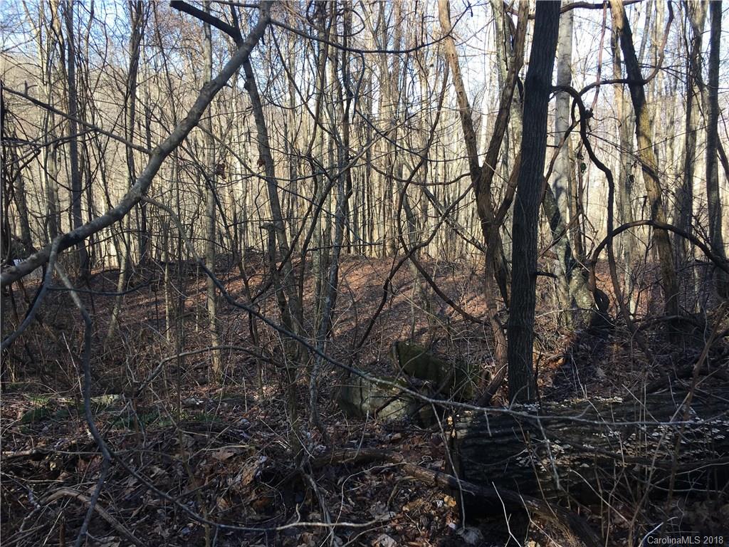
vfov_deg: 48.2
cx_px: 364
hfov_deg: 61.7
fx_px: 611
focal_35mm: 29
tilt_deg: -12.1
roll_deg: +0.6
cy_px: 274
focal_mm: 4.15
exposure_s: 1/206
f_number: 2.2
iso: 25
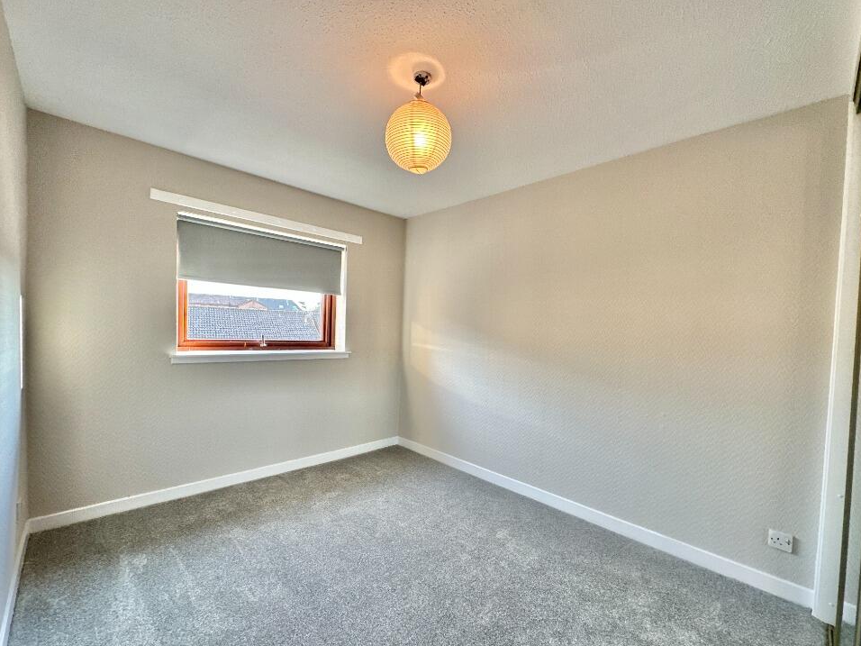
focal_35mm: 15
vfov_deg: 81.7
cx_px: 431
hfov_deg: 98.2
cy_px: 343
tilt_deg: -2.4
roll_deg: -1.6
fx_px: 373
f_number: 2.2
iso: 160
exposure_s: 1/100
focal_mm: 2.22
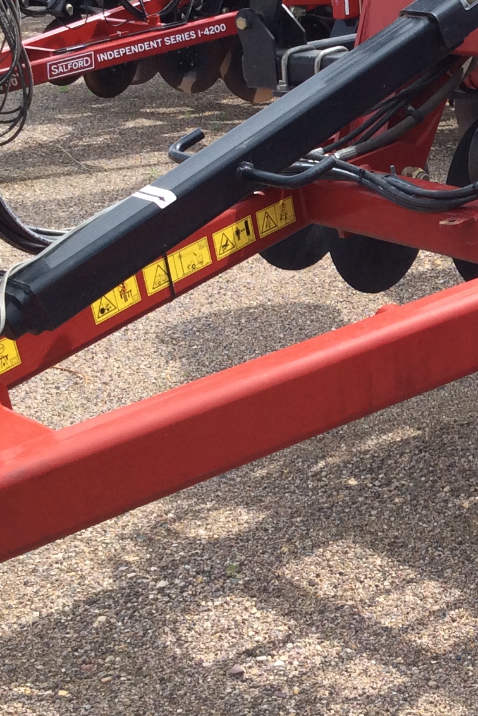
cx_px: 518
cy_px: 284
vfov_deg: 26.6
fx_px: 1513
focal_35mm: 76
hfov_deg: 17.4
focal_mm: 3.3
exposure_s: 1/629
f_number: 2.4
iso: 32
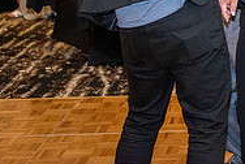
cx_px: 285
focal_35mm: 148
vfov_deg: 9.1
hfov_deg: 13.5
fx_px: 1009
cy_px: -85
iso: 1600
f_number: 2.8
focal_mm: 48
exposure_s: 1/250
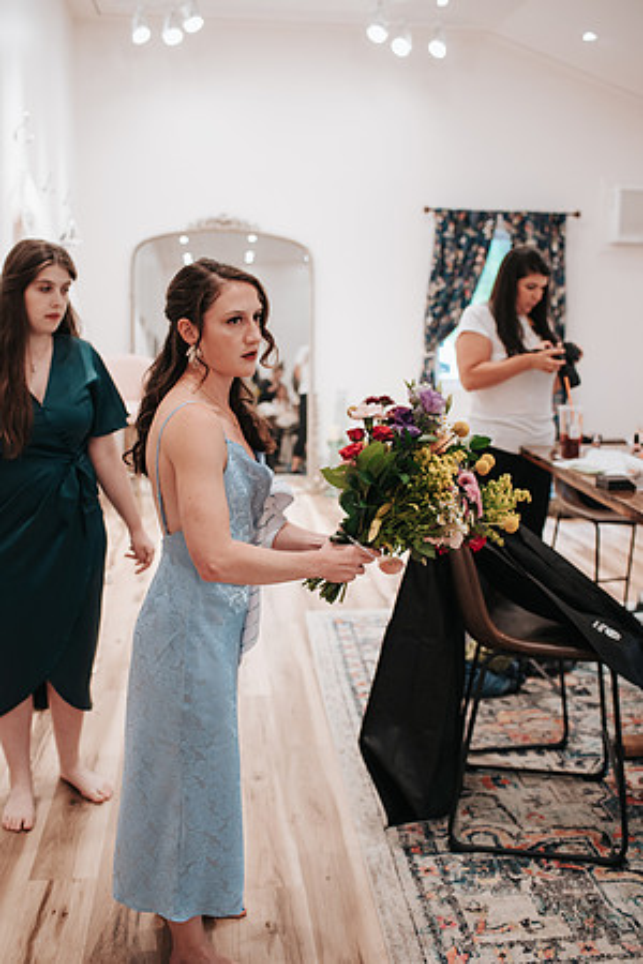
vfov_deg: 54.4
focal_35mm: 35
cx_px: 322
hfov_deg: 37.9
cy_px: 482
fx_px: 938
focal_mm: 35
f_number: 2.8
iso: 640
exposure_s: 1/125
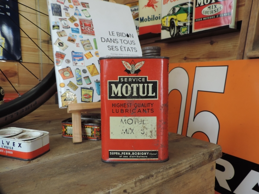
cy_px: 97
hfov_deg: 71.6
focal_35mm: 24
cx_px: 130
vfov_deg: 56.8
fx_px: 180
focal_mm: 4.3
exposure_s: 1/30
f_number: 3
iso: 140
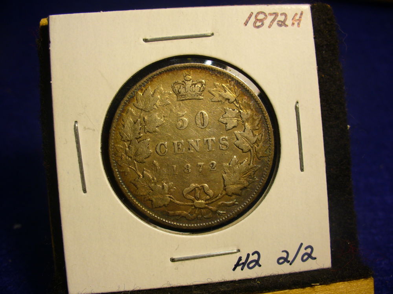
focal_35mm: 37
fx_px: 420
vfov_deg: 38.7
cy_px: 147
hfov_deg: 50.1
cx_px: 196
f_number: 2.8
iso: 80
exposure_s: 1/80
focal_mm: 6.1
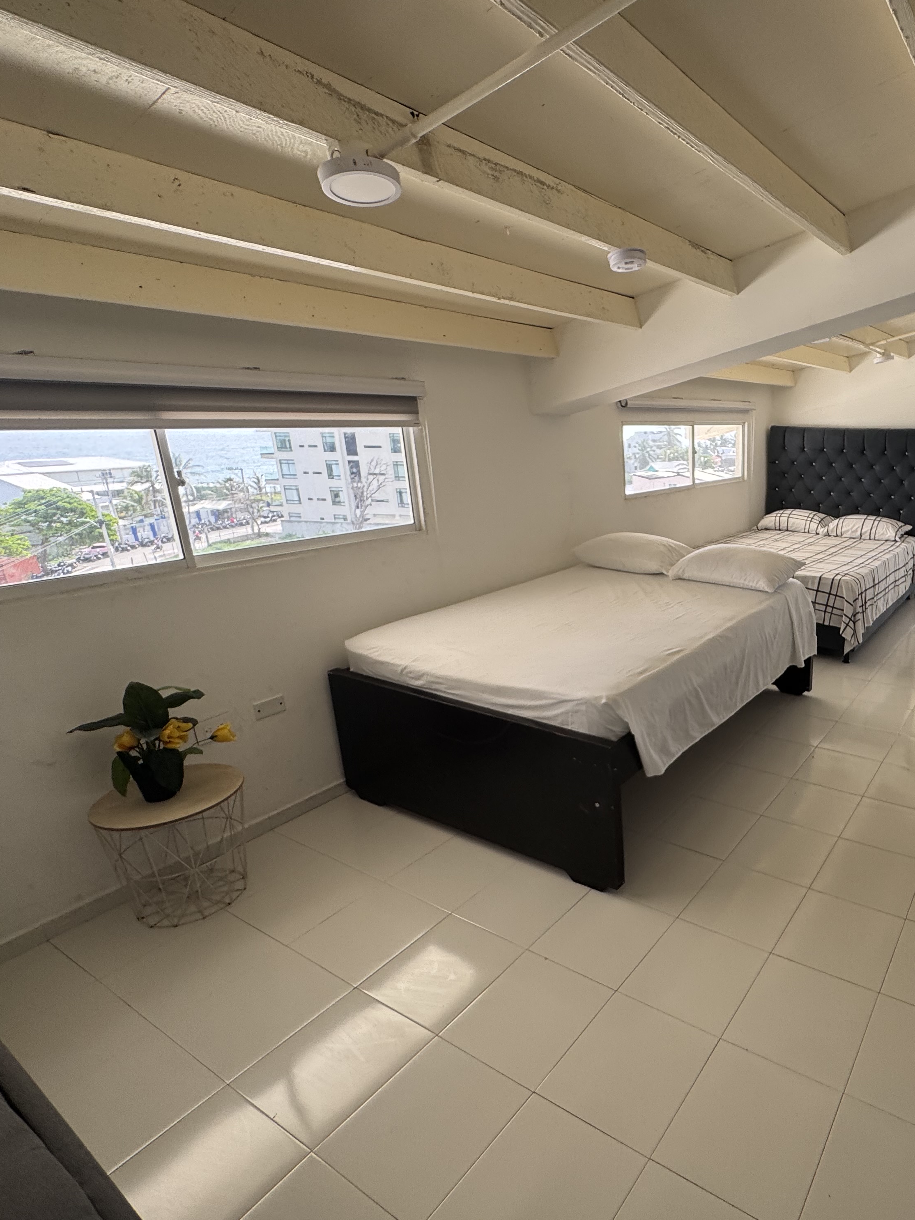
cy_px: 617
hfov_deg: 63.1
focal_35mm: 19
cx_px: 726
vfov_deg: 84.7
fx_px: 670
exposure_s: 1/208
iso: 40
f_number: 2.2
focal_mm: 2.22
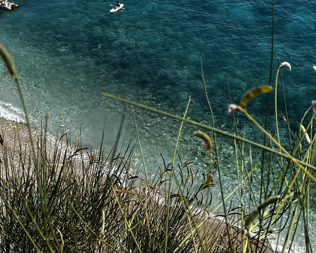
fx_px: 664
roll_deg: +1.8
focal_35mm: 71
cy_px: -180
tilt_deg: -9.0
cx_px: 169
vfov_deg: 17.9
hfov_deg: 26.8
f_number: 1.5
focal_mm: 5.7
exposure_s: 1/5882
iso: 50
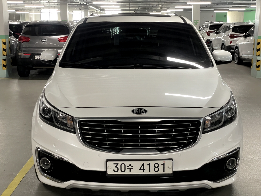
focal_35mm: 52
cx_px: 130
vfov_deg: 28.0
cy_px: 98
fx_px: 392
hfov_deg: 36.8
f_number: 2
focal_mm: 6
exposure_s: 1/60
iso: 200
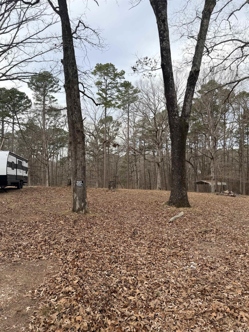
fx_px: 230
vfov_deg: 71.6
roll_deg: +0.2
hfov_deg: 56.8
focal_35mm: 24
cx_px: 124
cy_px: 166
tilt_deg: +1.2
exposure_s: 1/1553
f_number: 1.78
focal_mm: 6.76
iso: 80
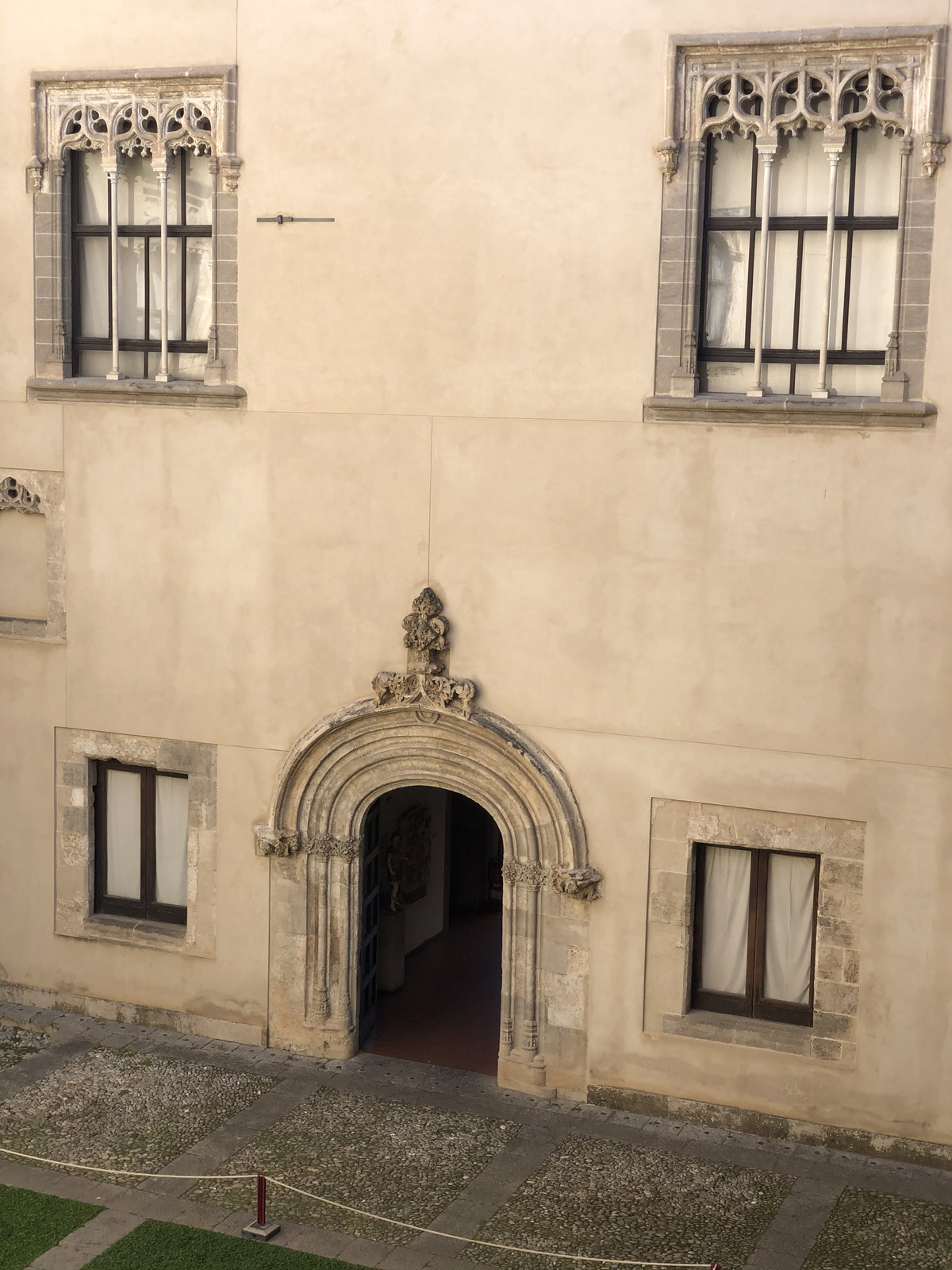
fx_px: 1907
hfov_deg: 28.0
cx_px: 476
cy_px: 635
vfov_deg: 36.8
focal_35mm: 52
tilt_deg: -7.2
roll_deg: -0.9
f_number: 2.4
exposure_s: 1/322
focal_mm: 6
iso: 16
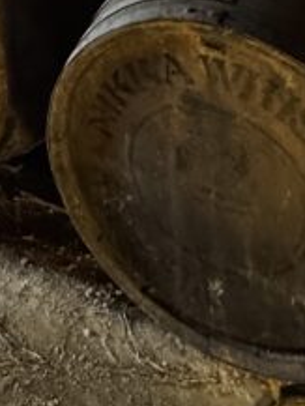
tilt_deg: -7.6
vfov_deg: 24.2
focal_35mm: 66
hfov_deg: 20.3
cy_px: -174
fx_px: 775
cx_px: -97
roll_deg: +1.7
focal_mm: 2.22
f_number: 2.2
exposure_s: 1/25
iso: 1250
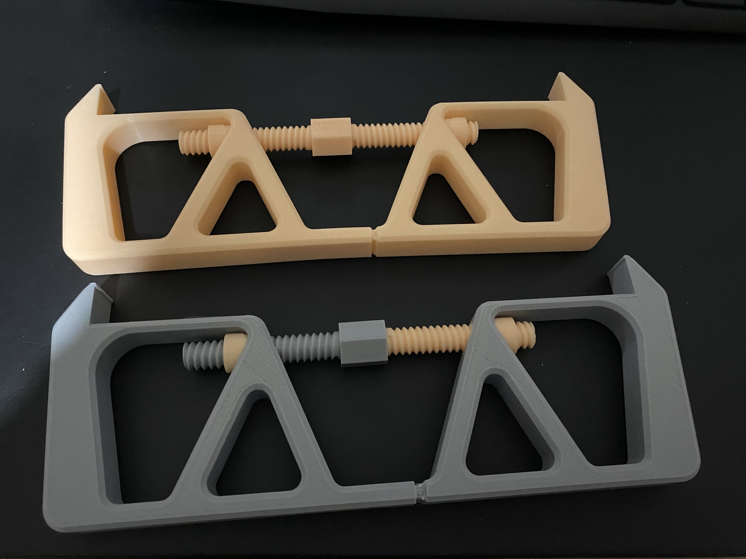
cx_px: 373
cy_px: 280
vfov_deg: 53.1
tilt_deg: -67.5
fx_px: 560
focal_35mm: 26
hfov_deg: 67.3
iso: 1000
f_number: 1.8
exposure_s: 1/25
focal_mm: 4.25
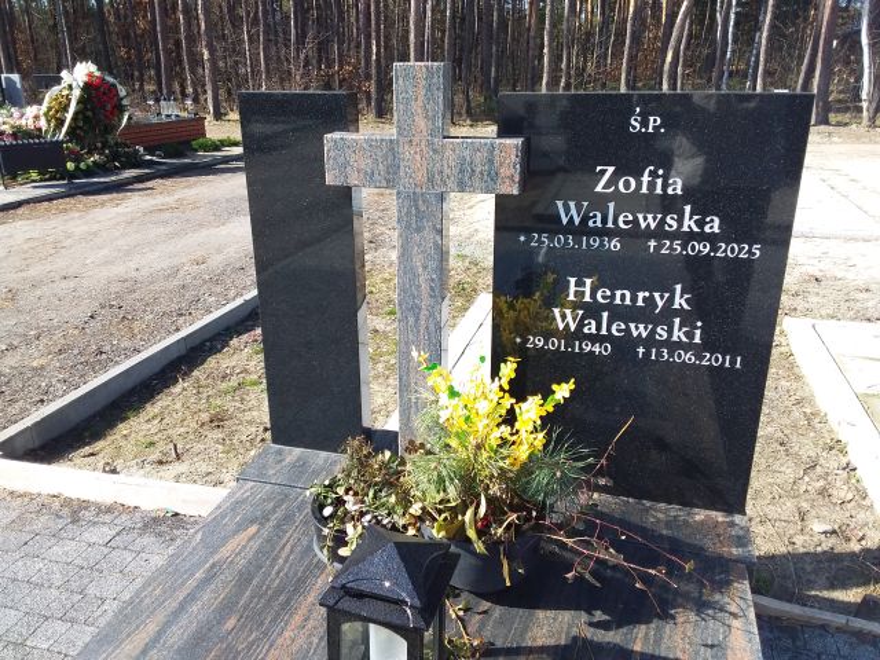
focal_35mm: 28
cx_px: 440
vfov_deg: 49.7
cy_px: 330
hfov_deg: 63.4
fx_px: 712
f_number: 1.9
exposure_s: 1/552
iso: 40
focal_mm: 2.91
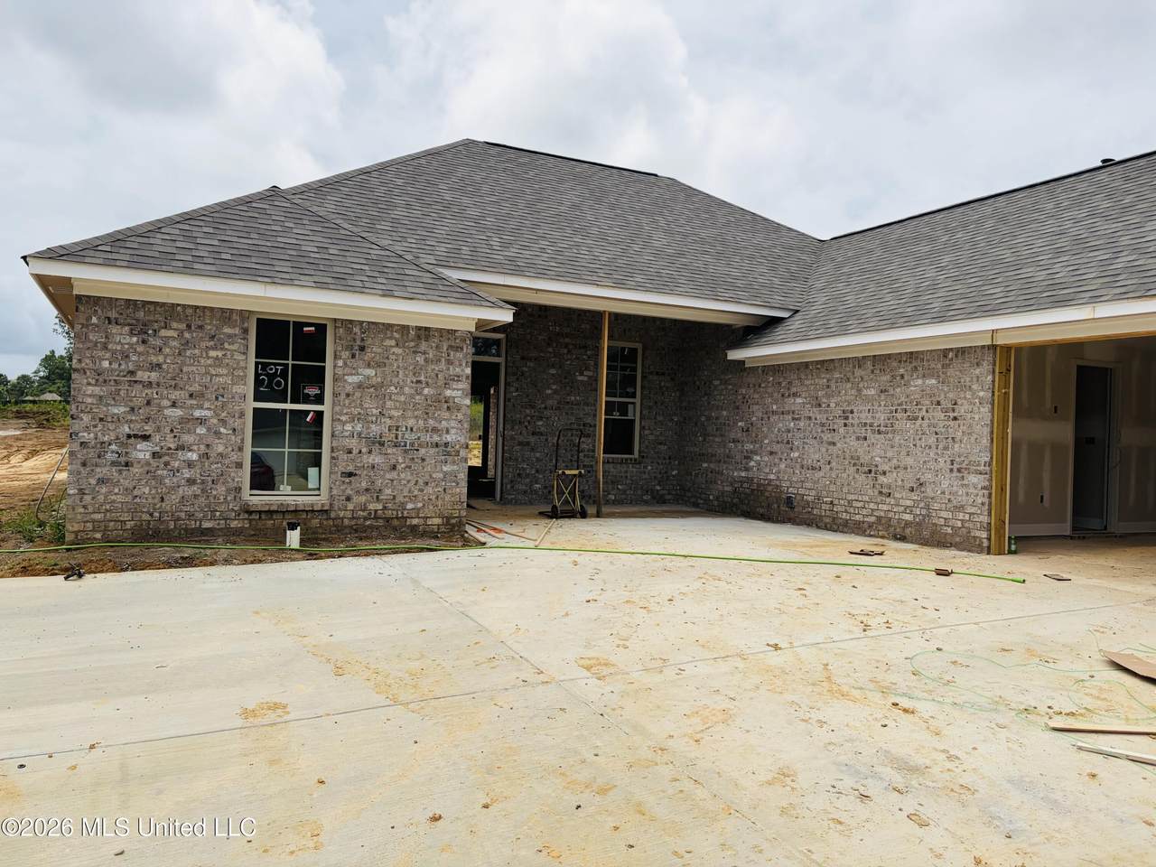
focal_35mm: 26
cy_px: 434
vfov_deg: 53.1
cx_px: 578
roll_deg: -2.7
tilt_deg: -3.2
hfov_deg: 67.3
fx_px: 868
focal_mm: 5.96
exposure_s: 1/8850
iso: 64
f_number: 1.6
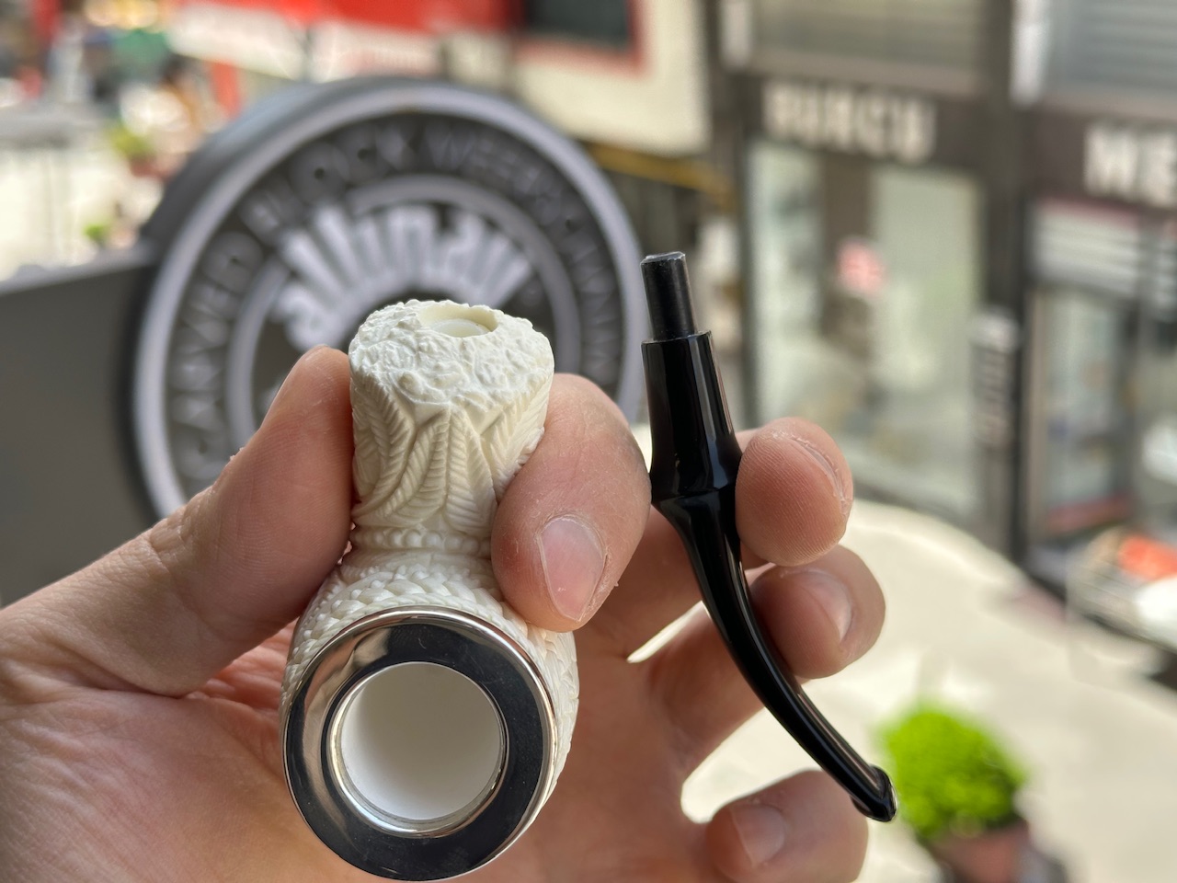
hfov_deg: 39.7
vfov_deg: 30.3
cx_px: 588
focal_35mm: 48
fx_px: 1632
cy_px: 442
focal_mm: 6.86
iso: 64
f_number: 1.78
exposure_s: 1/631
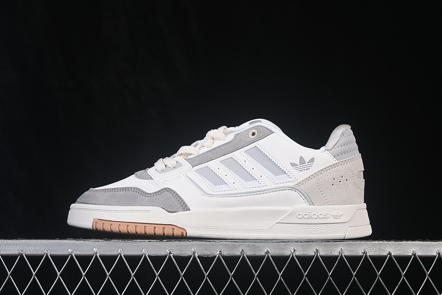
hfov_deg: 27.0
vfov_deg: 18.2
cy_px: 148
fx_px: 921
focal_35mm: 75
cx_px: 221
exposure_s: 1/80
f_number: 8
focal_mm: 50
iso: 160
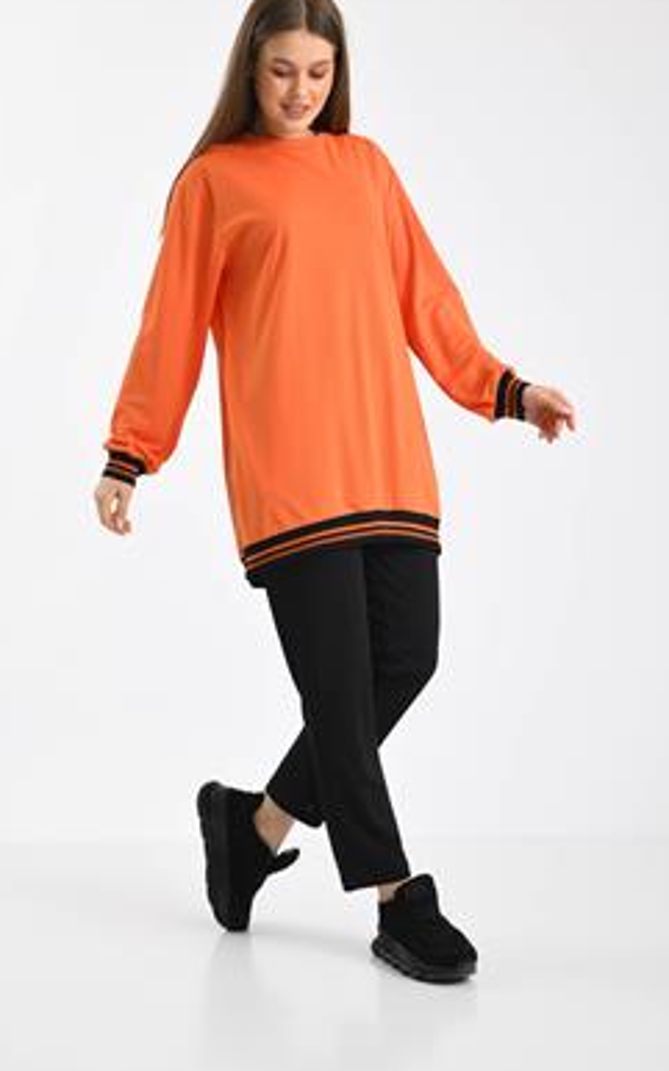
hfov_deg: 18.9
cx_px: 316
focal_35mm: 69
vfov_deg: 29.8
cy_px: 494
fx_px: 2014
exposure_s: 1/160
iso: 100
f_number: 7.1
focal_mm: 58
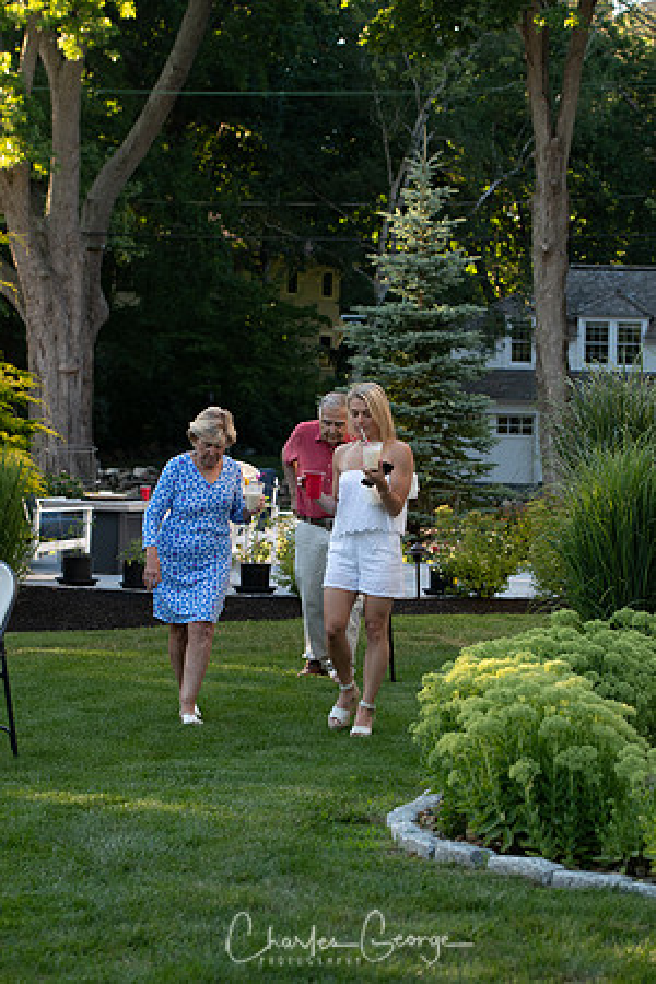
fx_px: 2870
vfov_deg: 19.5
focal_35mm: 105
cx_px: 328
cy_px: 492
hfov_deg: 13.0
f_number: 4
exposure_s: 1/320
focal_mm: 70
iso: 400
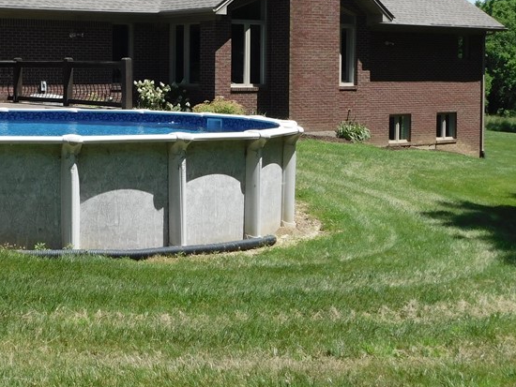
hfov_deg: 28.1
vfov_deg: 21.7
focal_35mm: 67
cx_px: 74
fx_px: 999
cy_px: 91
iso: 125
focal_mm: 6.3
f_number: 3.5
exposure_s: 1/800
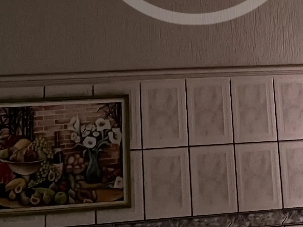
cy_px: -93
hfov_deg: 19.0
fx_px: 901
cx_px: 195
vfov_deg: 13.7
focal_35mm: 103
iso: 400
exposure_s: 1/40
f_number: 1.5
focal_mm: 5.7
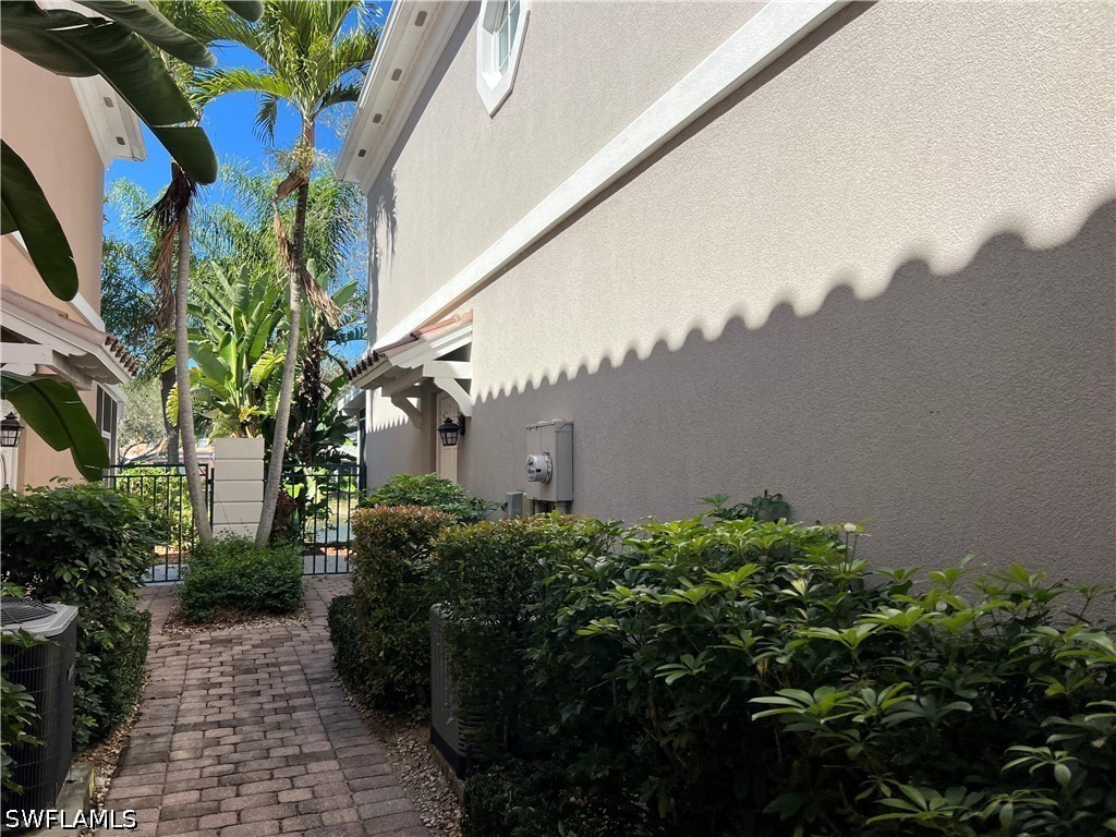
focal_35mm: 26
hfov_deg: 67.3
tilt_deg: +5.3
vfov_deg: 53.1
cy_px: 418
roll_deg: -2.7
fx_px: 838
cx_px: 558
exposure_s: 1/2762
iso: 50
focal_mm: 5.7
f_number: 1.5
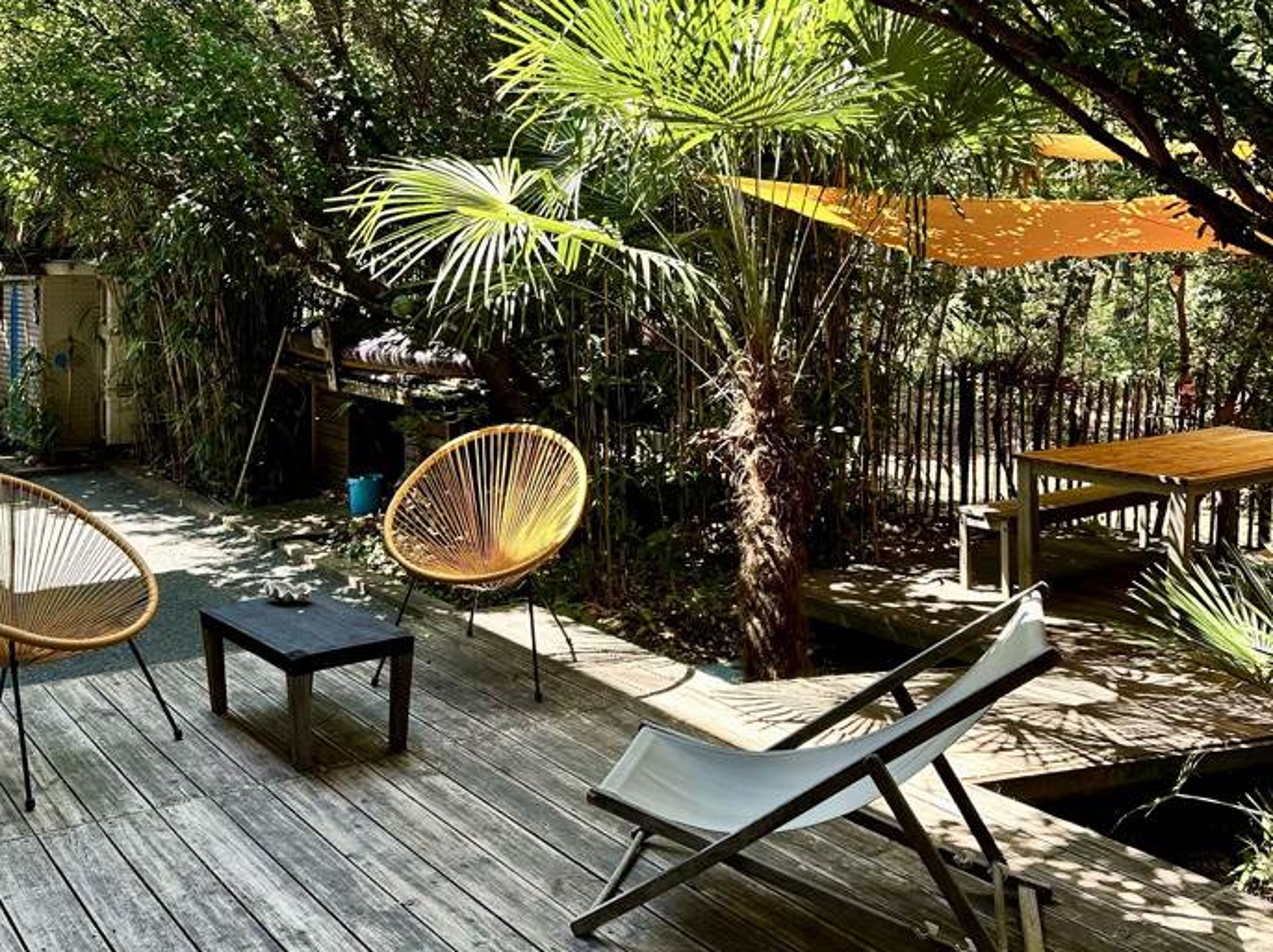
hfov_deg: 63.4
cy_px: 502
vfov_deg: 49.6
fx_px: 1029
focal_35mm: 28
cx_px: 579
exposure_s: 1/296
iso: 80
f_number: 1.78
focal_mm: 6.86
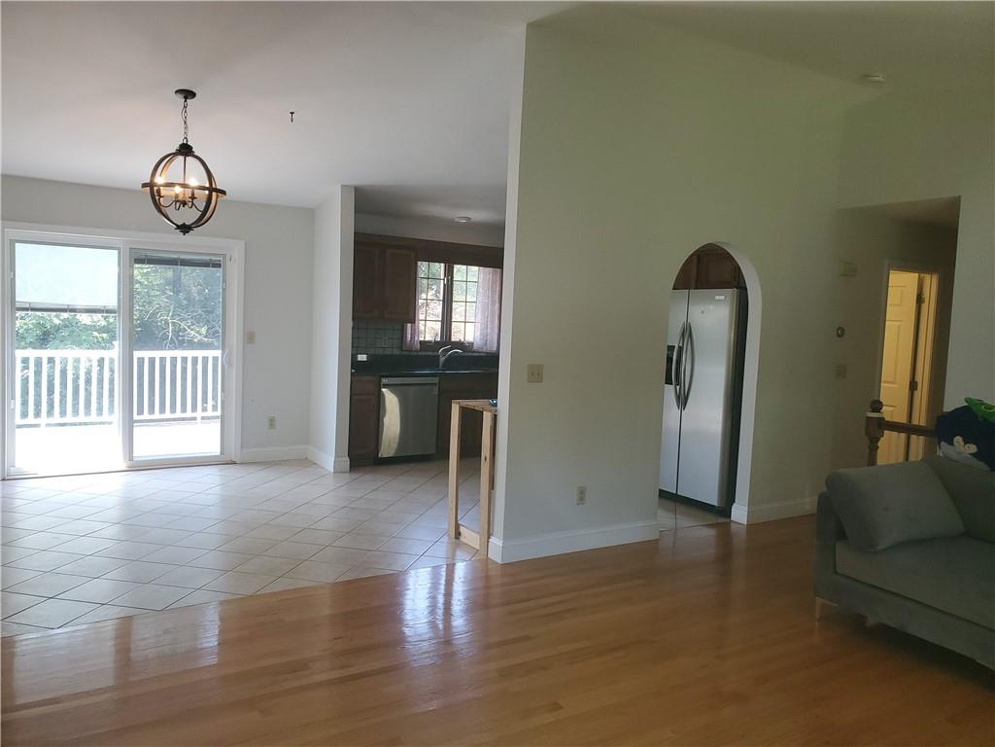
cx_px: 498
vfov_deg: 53.1
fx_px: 747
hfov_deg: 67.3
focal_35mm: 26
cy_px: 374
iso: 100
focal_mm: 4.3
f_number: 2.4
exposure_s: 1/60
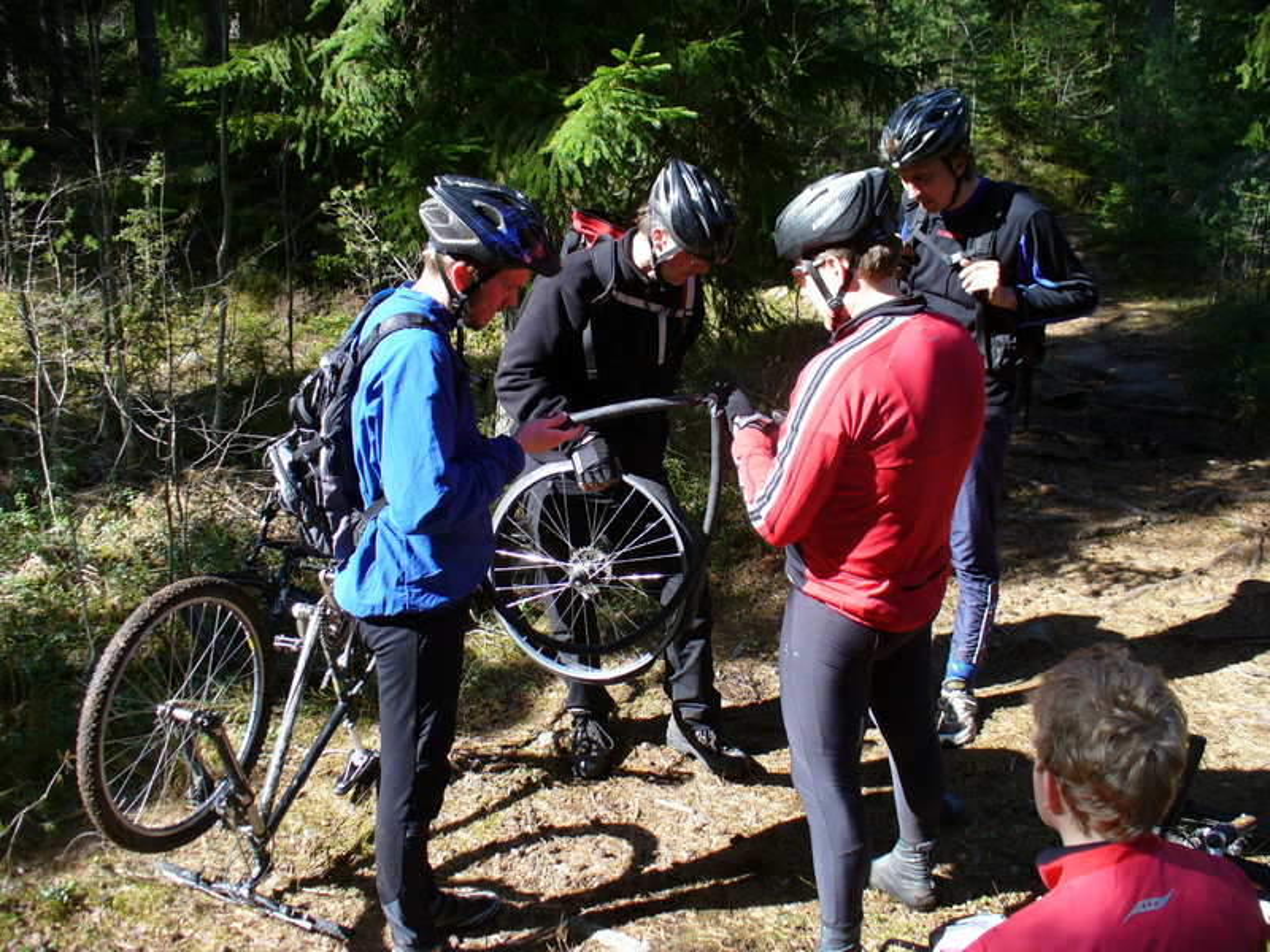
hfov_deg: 50.1
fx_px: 1357
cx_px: 635
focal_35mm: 37
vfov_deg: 38.7
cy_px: 476
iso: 64
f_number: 2.8
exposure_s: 1/200
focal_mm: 6.1
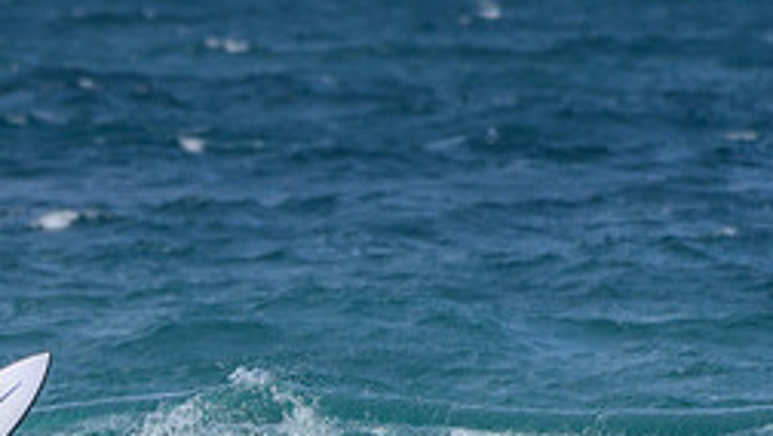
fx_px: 30307
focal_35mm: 1478
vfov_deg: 0.8
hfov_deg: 1.5
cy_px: 469
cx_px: -39
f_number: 5.6
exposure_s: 1/2000
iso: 110
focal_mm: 500
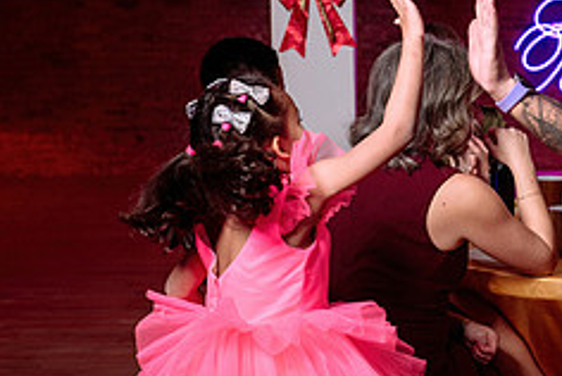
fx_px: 1360
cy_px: 268
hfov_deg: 22.9
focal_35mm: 87
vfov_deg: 15.7
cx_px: 487
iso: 500
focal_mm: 28
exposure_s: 1/160
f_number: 2.8
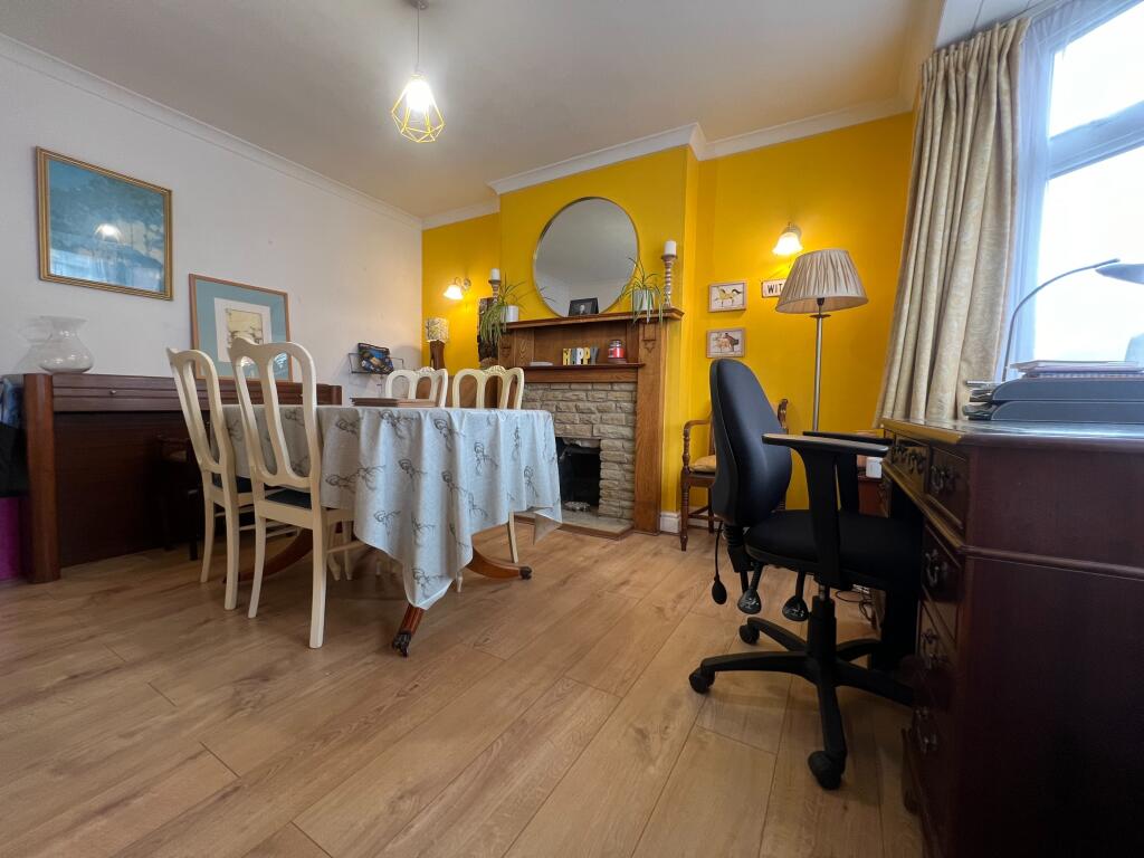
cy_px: 429
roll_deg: -1.6
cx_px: 572
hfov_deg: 106.2
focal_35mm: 13
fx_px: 430
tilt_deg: -3.7
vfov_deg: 89.9
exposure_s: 1/50
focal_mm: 1.57
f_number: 1.8
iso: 160
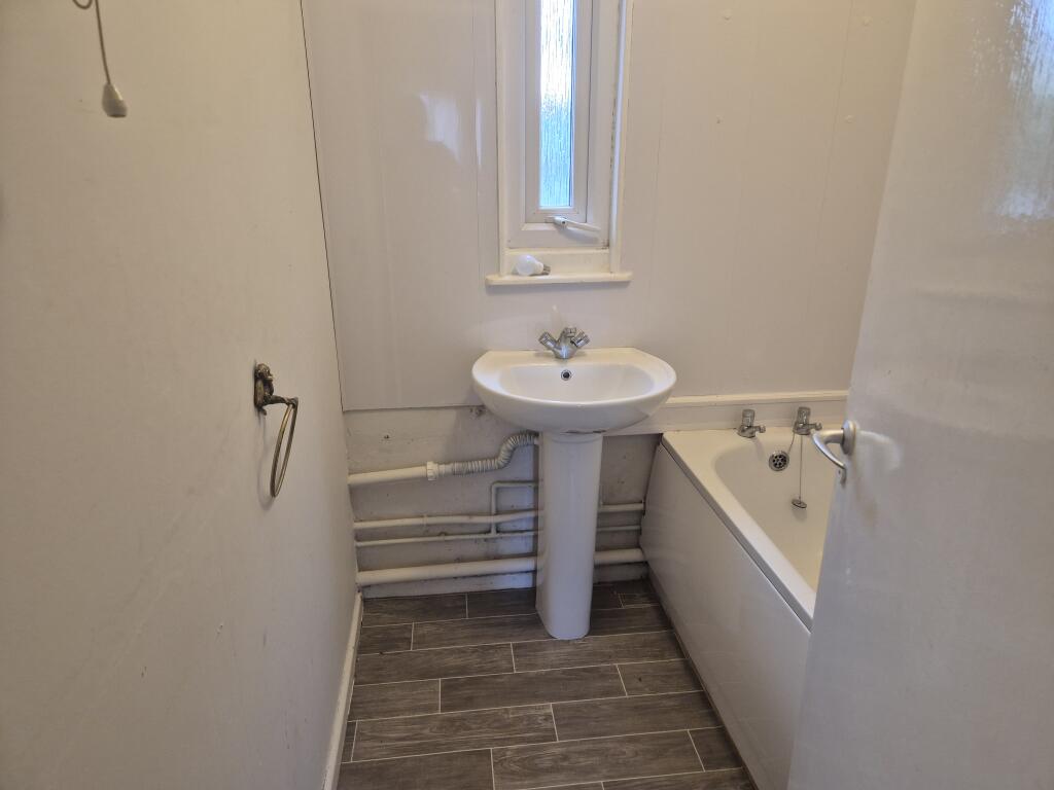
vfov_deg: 58.9
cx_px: 527
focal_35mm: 23
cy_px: 395
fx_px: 700
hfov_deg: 73.9
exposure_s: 1/100
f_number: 1.8
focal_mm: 5.4
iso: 250
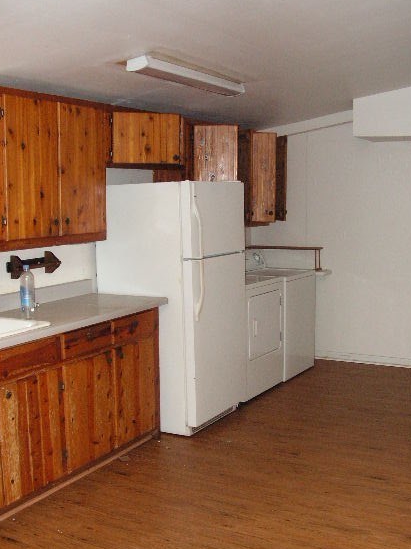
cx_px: 192
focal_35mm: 42
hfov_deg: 34.3
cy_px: 313
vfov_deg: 44.7
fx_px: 666
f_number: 3.2
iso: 160
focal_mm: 6
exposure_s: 1/40
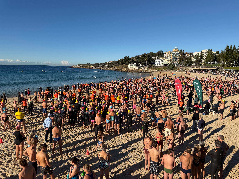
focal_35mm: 24
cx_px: 120
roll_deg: -1.5
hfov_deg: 71.6
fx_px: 166
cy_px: 90
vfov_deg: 56.8
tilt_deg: -7.6
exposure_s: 1/6173
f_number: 1.78
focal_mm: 6.76
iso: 80
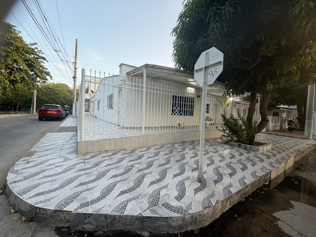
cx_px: 158
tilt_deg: -2.4
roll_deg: -1.6
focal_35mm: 14
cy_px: 118
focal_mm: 2.22
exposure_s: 1/140
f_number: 2.2
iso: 40
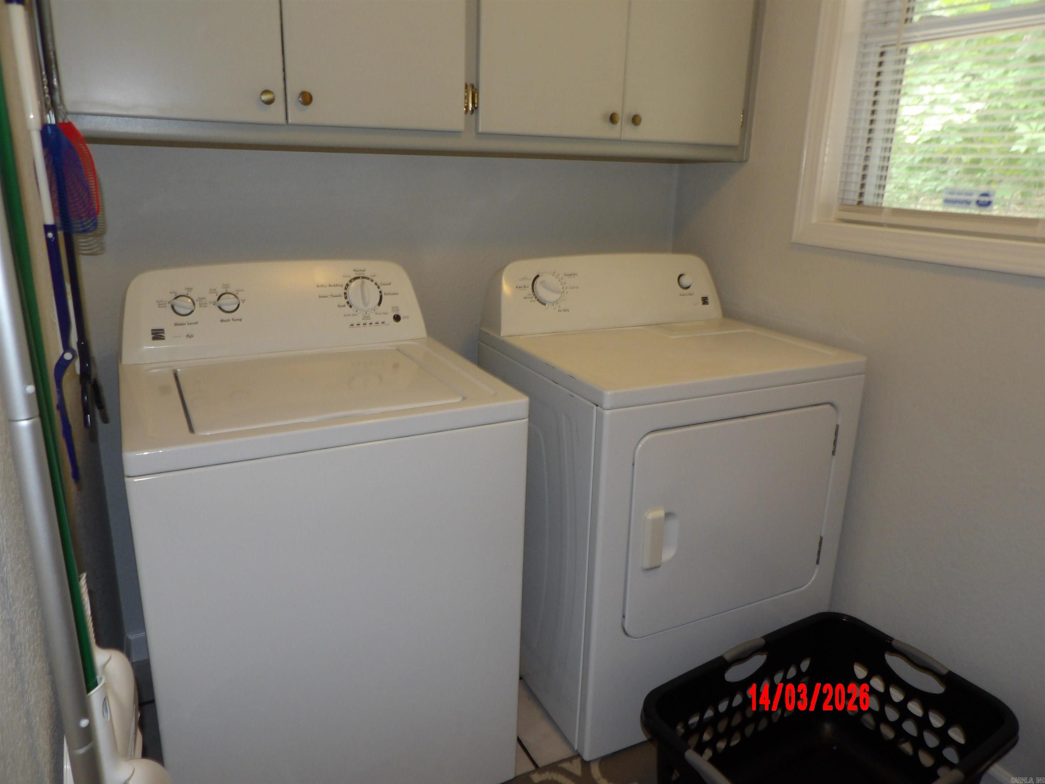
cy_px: 392
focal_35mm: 24
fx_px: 725
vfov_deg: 56.8
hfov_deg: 71.6
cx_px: 522
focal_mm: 4.3
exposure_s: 1/33
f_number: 3.2
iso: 200
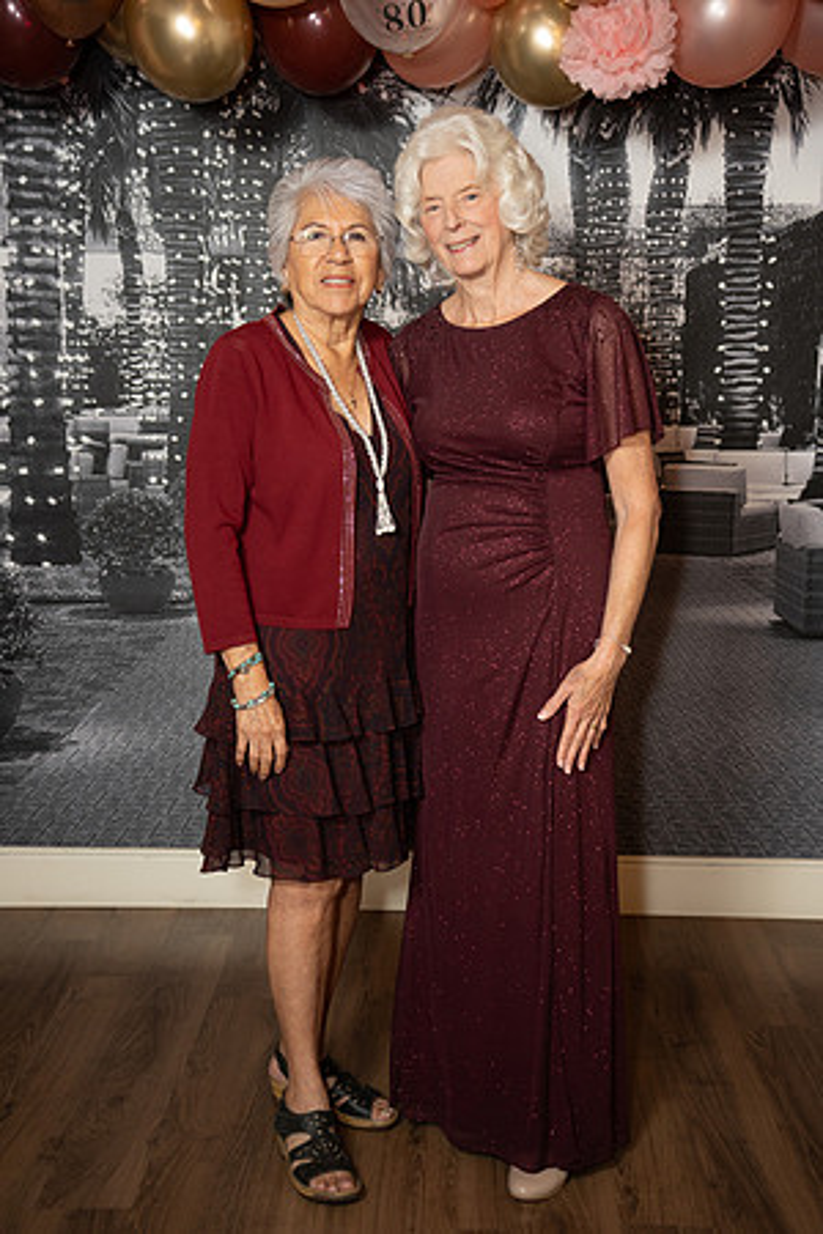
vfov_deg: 40.3
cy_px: 617
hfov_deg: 27.5
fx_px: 1684
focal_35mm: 49
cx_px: 412
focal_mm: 49.1
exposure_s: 1/200
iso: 1000
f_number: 2.8
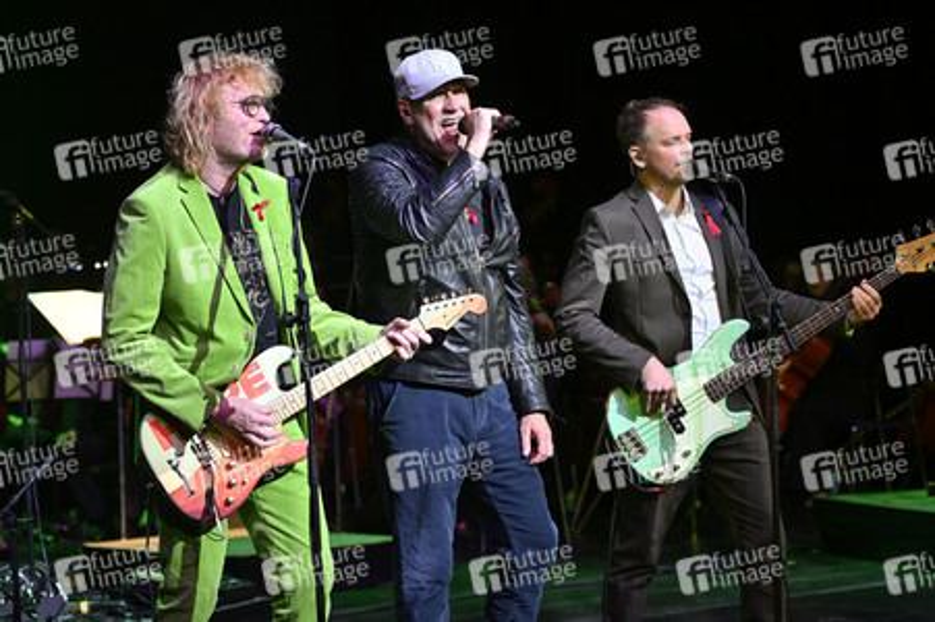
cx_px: 468
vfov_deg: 11.1
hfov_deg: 16.7
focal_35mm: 123
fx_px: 3192
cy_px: 311
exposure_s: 1/320
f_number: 2.8
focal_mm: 82
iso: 400
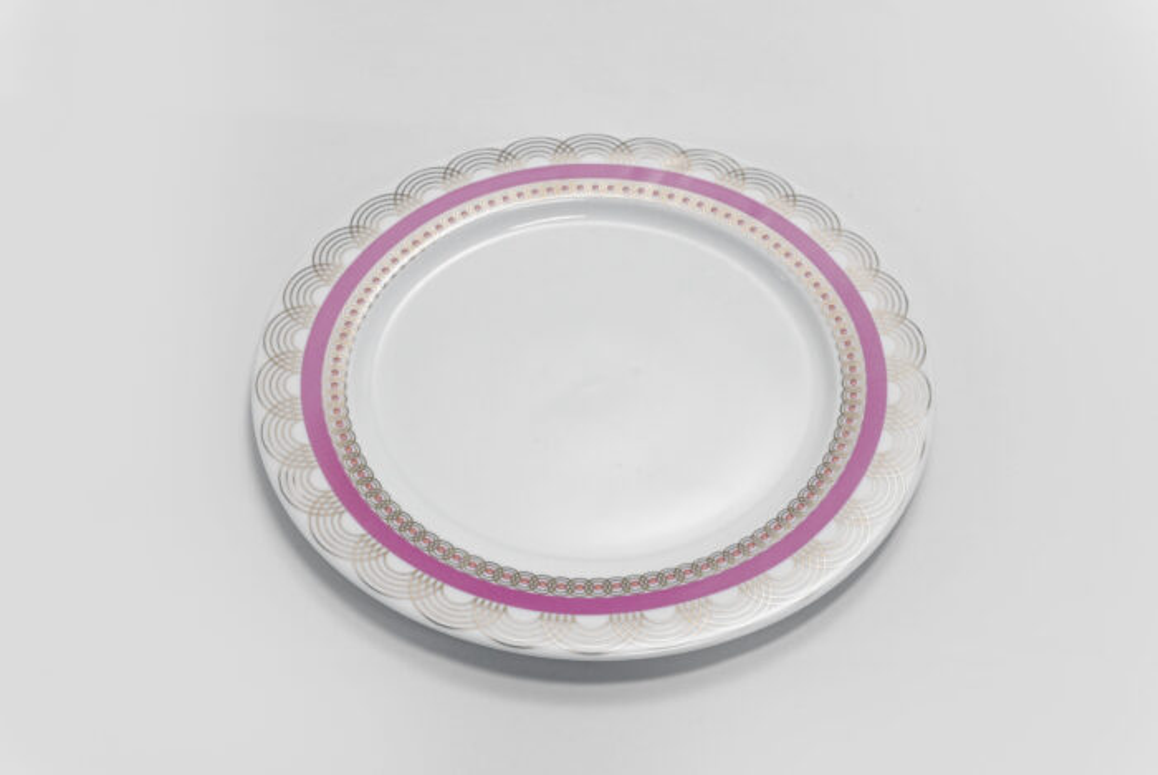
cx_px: 579
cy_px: 388
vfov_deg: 19.5
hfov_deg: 28.8
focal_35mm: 70
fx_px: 2253
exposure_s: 1/100
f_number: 13
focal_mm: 70
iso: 3200
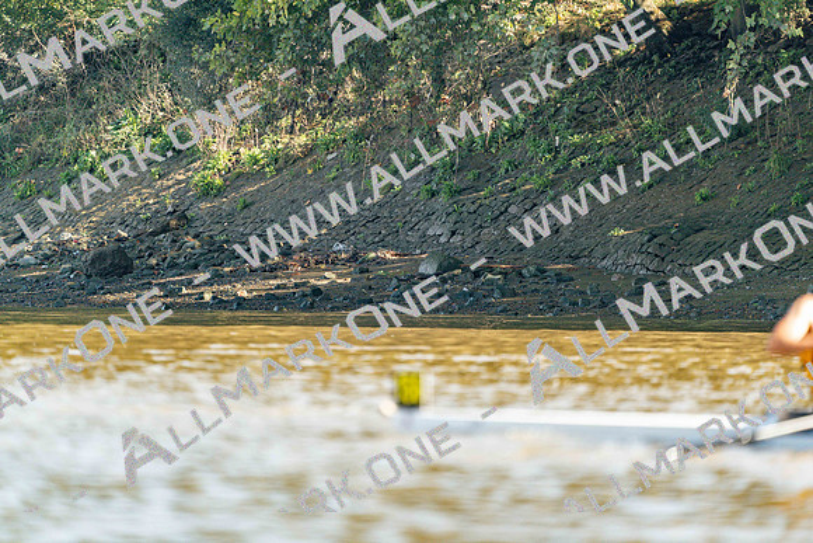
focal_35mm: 558
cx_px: 406
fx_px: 12602
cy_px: 272
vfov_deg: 2.5
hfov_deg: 3.7
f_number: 4
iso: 640
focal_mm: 557.9
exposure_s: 1/2500
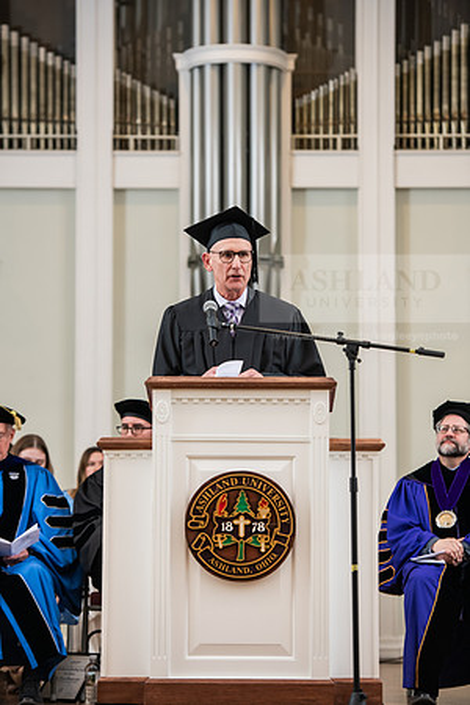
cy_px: 352
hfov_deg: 11.0
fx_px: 2448
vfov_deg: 16.4
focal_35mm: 125
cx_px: 235
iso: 1250
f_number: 3.5
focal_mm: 125
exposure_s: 1/200
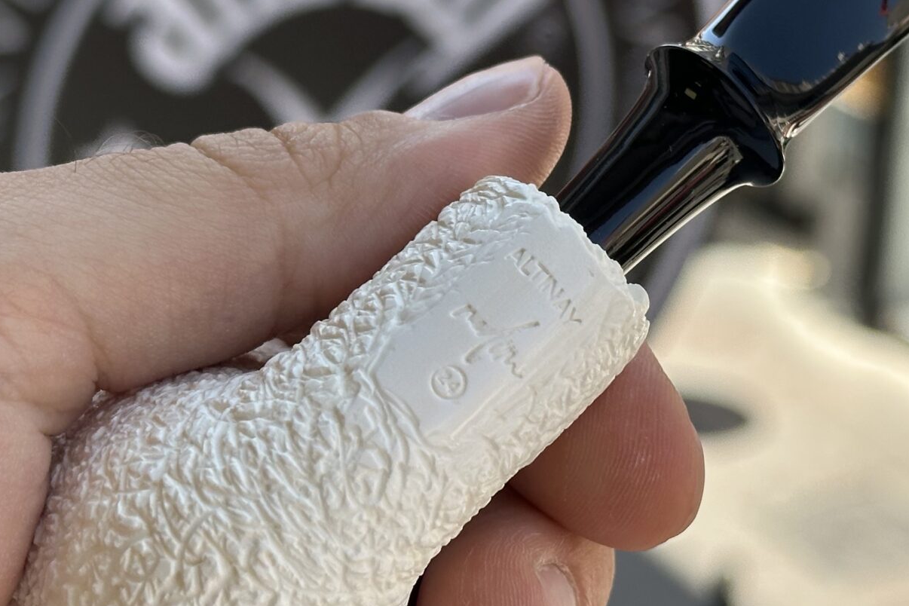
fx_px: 2676
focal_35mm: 106
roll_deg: -3.2
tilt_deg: -18.6
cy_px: 252
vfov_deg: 12.9
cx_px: 525
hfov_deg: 19.3
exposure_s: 1/1062
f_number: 1.78
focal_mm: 6.86
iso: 64
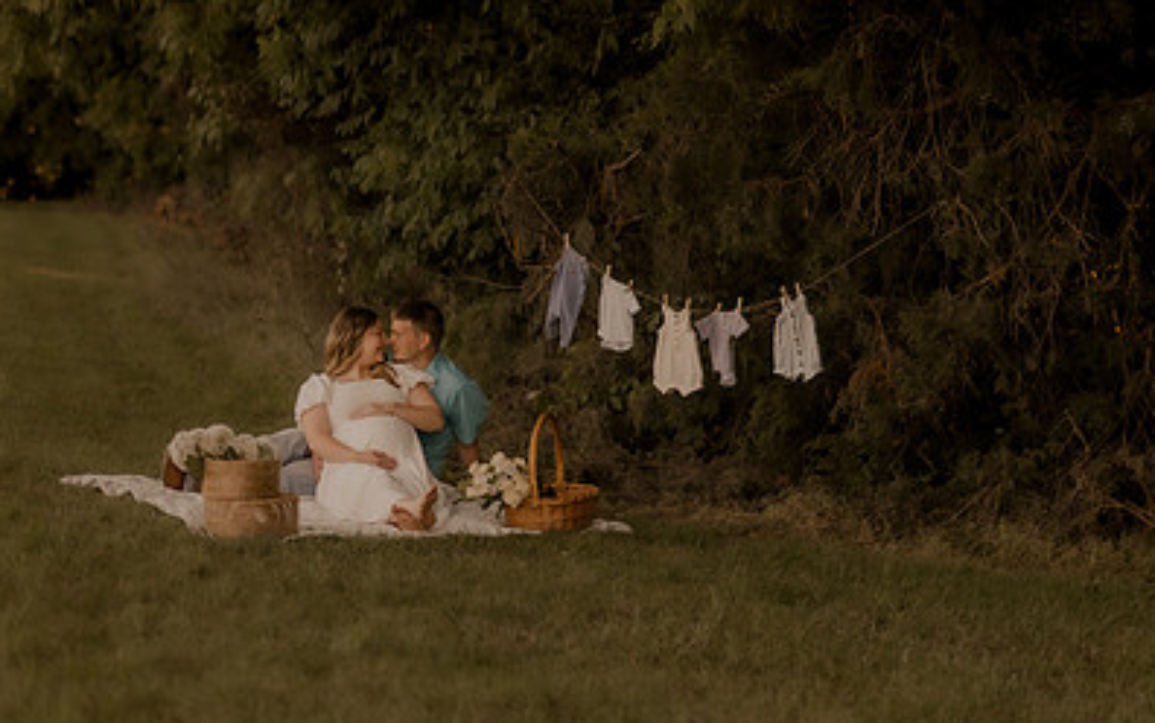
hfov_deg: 23.3
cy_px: 399
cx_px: 617
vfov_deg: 14.7
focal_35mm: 89
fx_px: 2803
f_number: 1.4
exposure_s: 1/1000
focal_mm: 50
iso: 200
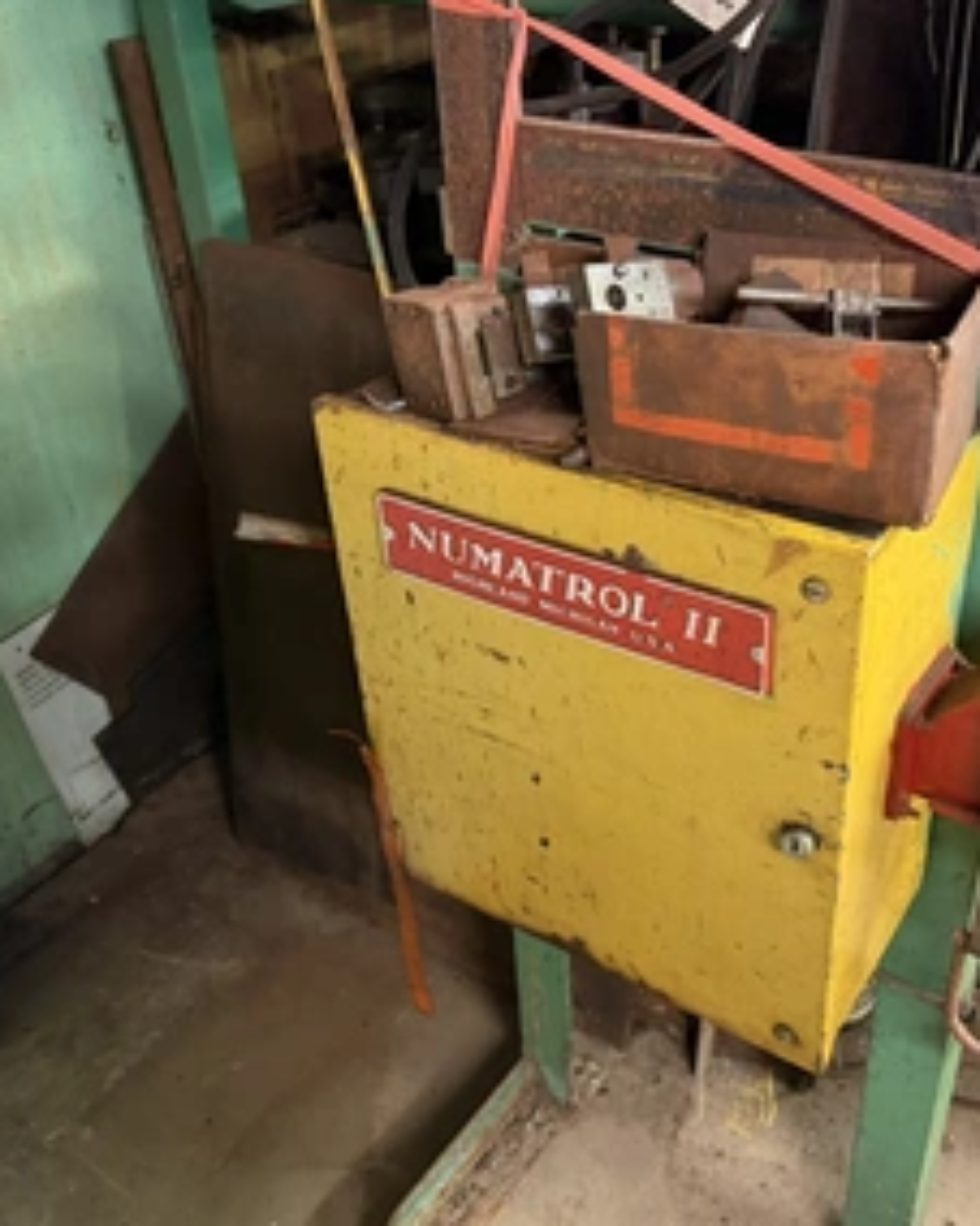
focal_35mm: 33
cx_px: 643
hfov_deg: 44.0
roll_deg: -0.1
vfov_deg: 54.2
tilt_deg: -32.7
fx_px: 1197
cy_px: 600
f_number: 1.78
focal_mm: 6.76
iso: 800
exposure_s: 1/40
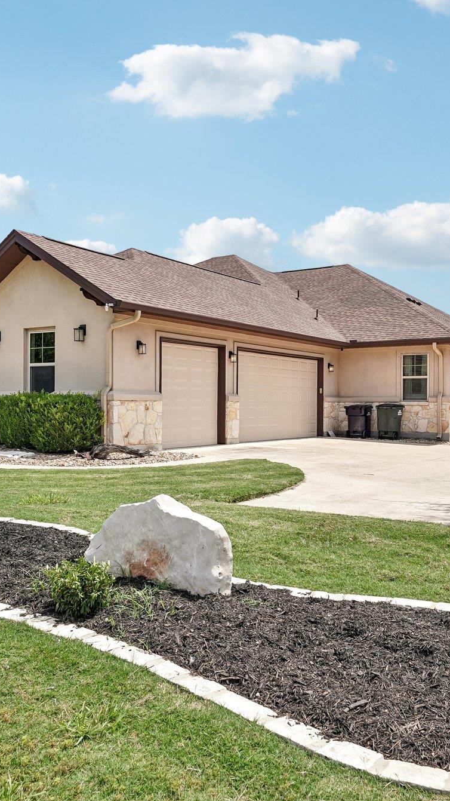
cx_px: 268
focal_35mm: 32
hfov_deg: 36.0
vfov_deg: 60.3
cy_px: 407
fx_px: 689
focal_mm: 20.3
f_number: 8
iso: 400
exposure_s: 1/640
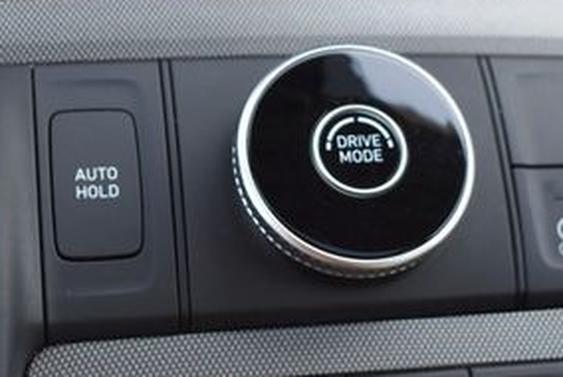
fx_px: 1268
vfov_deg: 16.9
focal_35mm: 81
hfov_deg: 25.0
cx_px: 232
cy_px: 188
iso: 900
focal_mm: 24
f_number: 4
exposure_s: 1/125
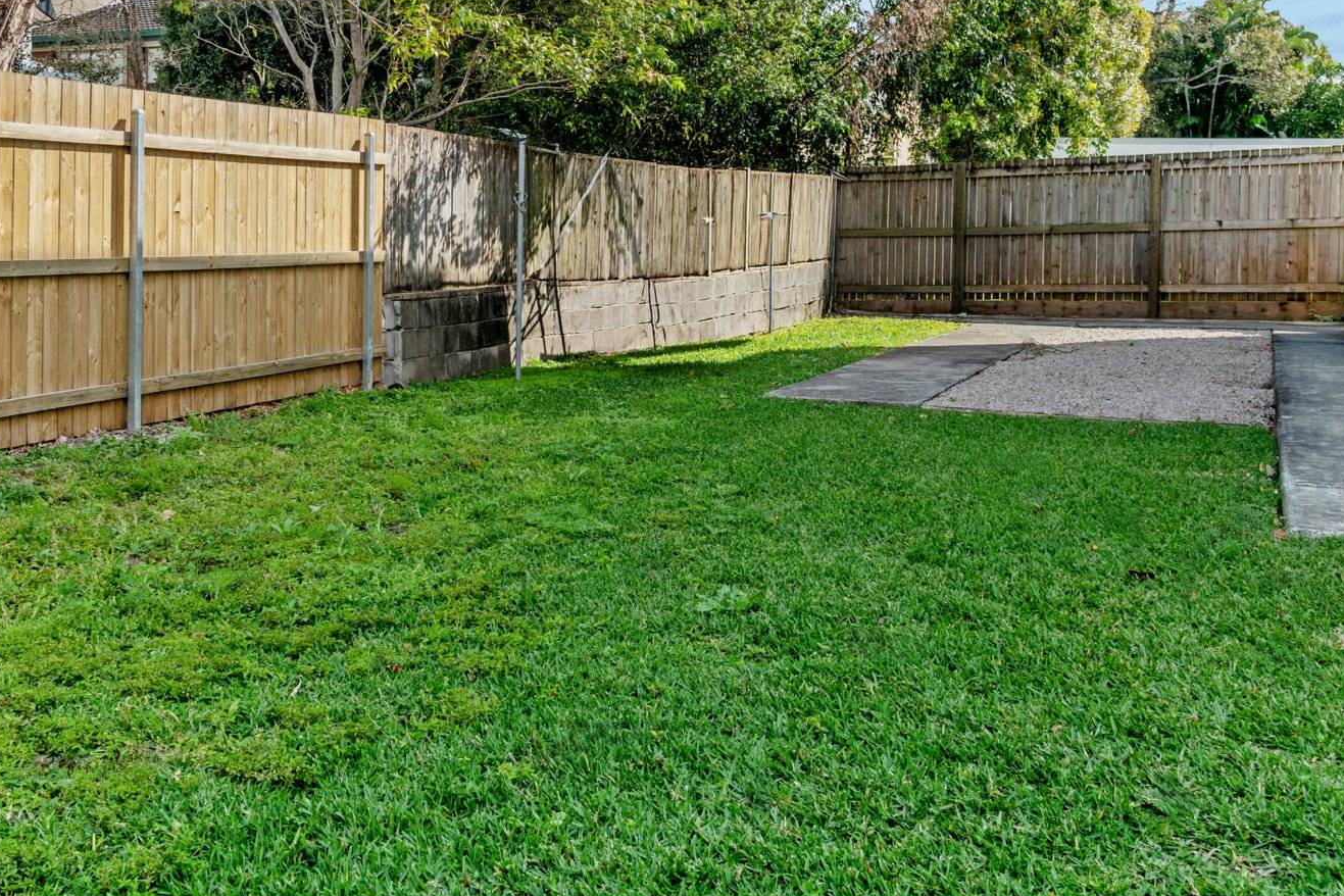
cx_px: 525
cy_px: 252
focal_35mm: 35
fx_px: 1307
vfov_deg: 37.2
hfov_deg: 54.0
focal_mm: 24
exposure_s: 1/250
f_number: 10
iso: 200
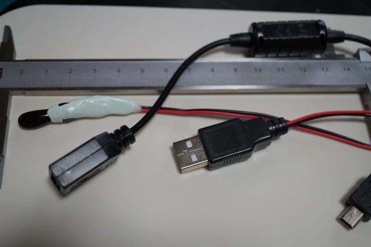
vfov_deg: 29.8
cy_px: 124
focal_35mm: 45
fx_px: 463
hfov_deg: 43.7
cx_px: 186
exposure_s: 1/160
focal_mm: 30
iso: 1600
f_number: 4
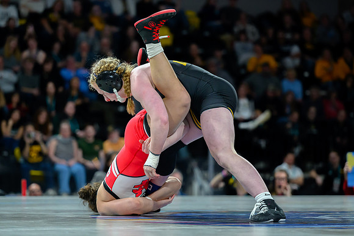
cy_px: 133
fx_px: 1502
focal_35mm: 153
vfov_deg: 9.0
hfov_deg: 13.4
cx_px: 155
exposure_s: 1/800
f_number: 2.8
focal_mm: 125
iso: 3600
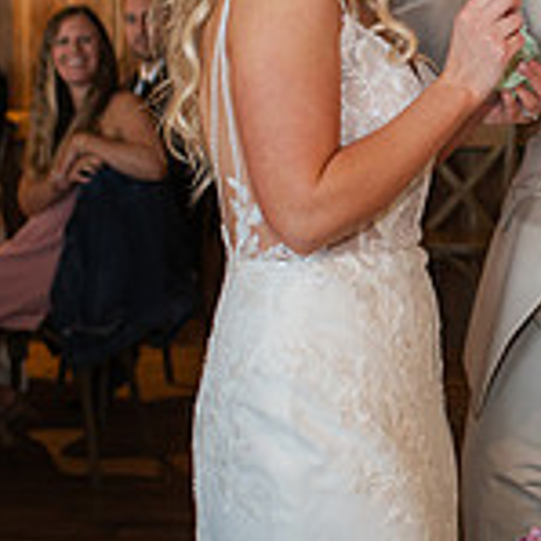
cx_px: 577
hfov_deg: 14.7
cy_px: 178
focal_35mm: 116
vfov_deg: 15.0
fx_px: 2051
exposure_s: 1/200
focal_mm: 35
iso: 1000
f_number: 3.2
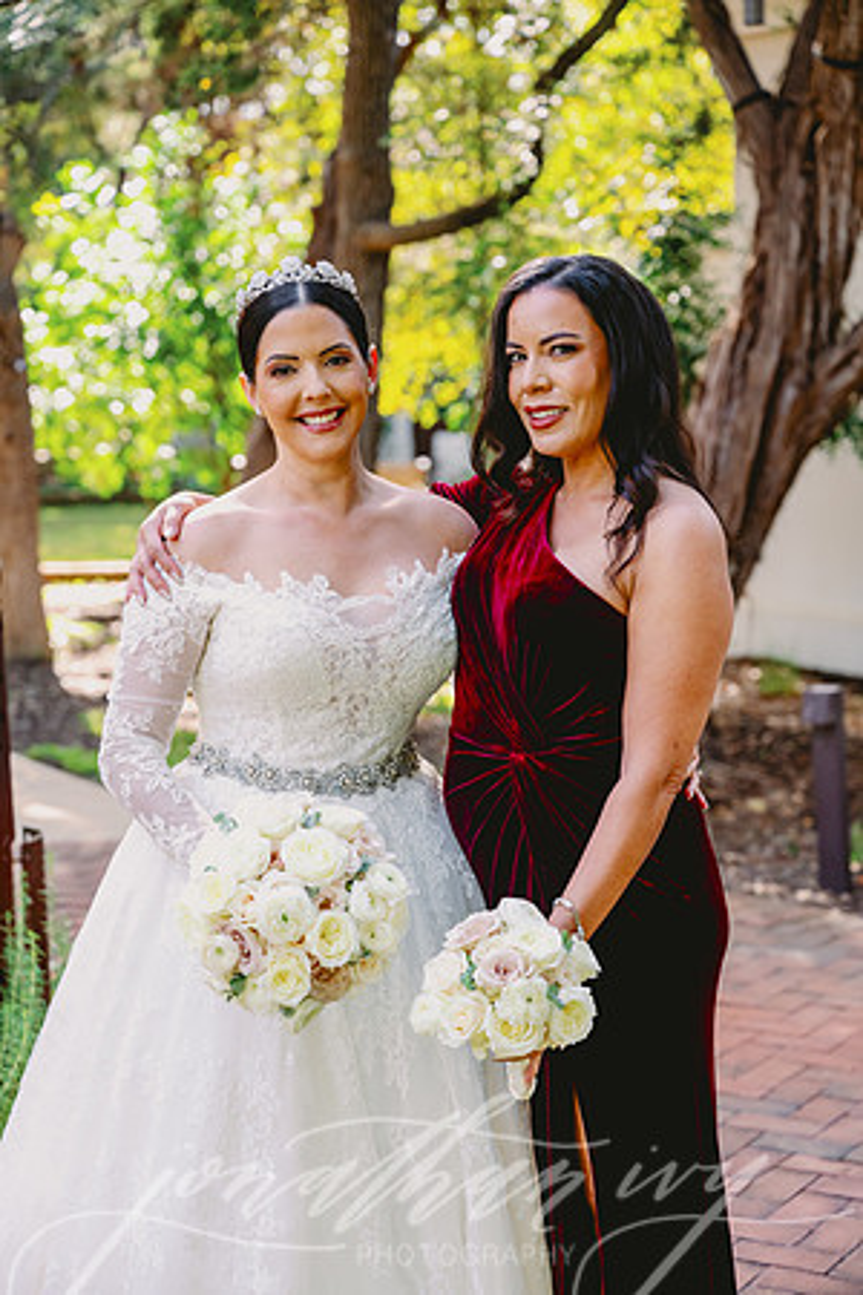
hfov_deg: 19.5
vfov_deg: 28.8
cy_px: 648
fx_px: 2517
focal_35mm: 70
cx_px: 432
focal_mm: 70
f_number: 3.5
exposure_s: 1/320
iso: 400
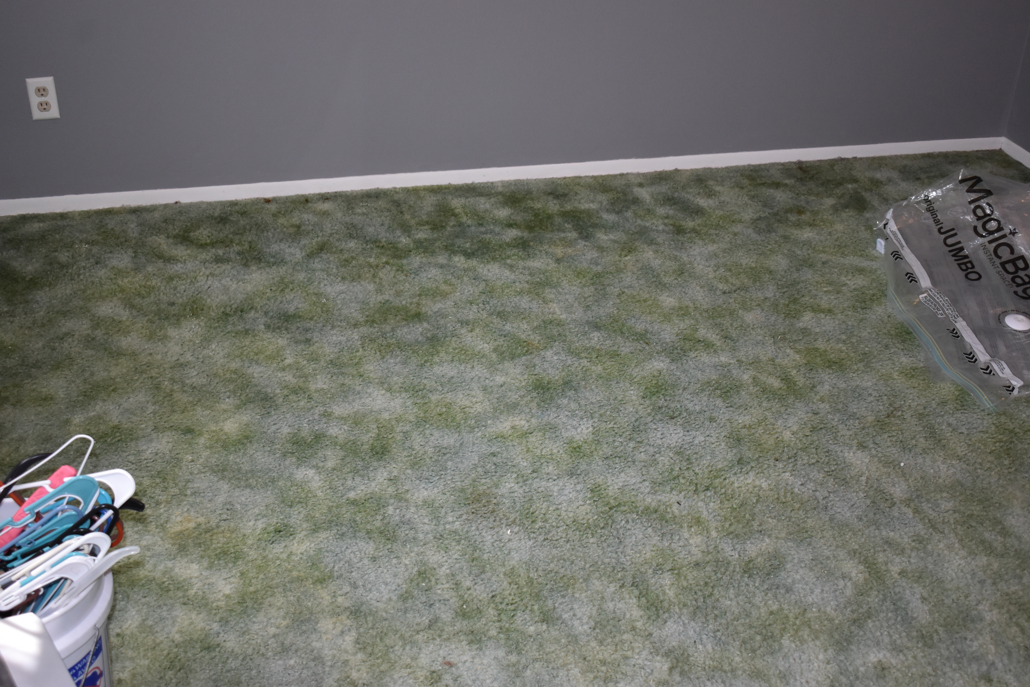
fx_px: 1287
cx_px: 515
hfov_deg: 43.6
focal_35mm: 45
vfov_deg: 29.9
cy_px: 344
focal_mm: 30
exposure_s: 1/200
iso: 1000
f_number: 4.2
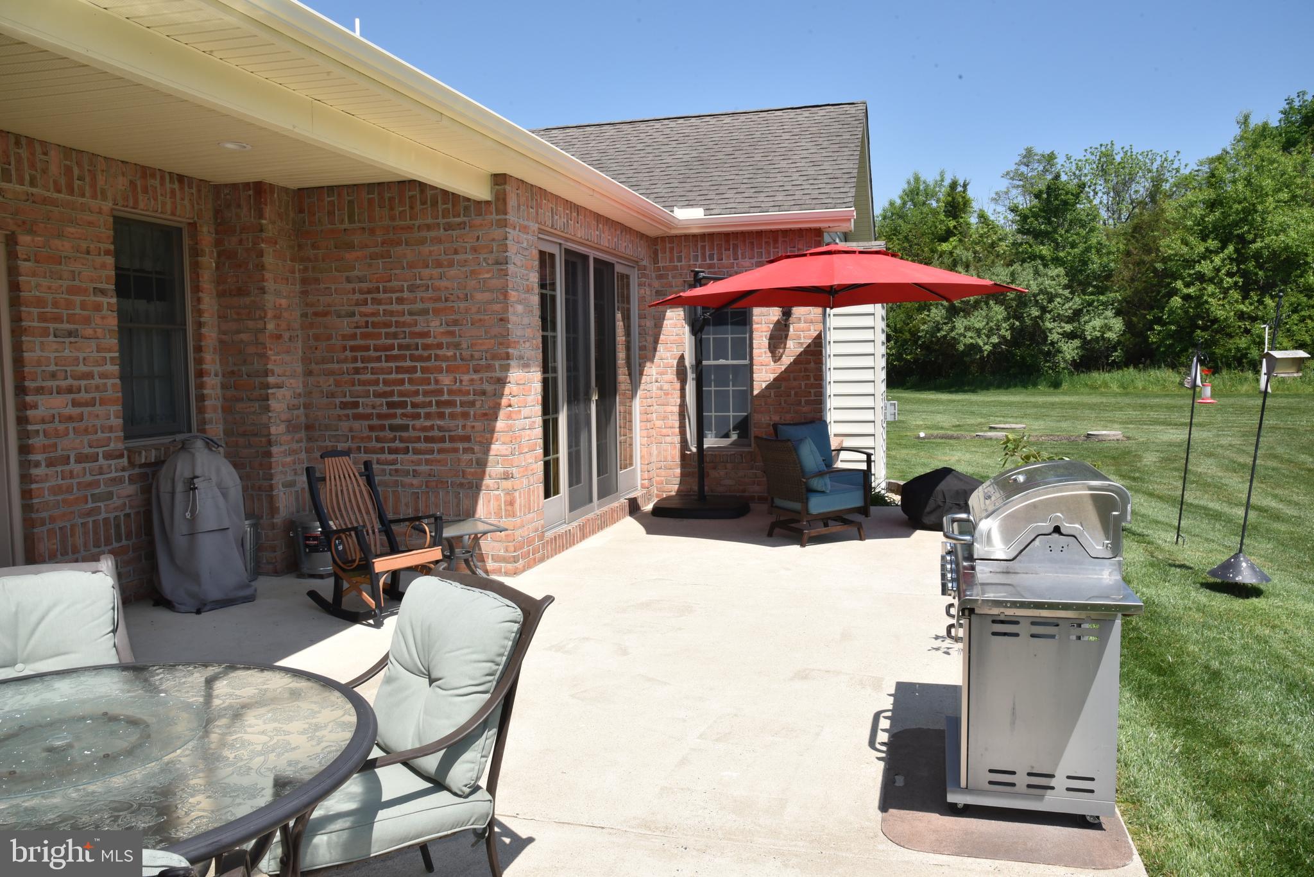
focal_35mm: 24
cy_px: 438
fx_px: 876
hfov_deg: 73.7
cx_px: 657
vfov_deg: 53.2
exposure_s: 1/200
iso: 800
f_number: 22
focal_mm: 24
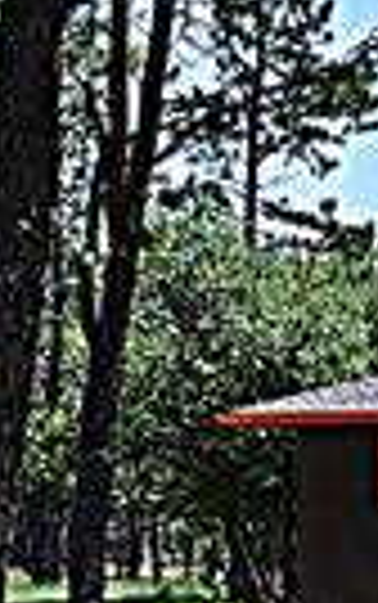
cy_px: 500
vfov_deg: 11.9
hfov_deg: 6.9
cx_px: 1062
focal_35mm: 175
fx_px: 2878
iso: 160
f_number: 8
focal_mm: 24
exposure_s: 1/250
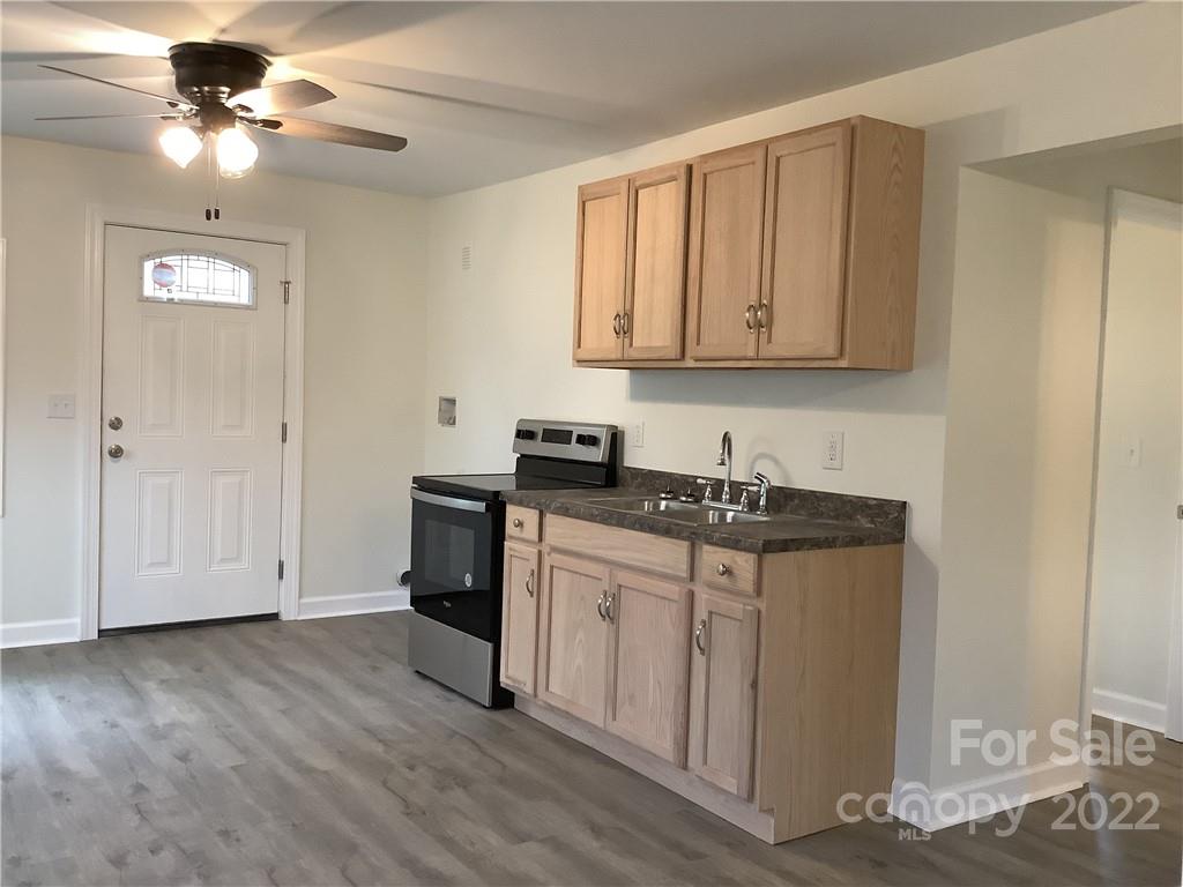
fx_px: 1059
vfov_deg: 45.4
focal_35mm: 31
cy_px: 444
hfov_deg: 58.4
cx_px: 592
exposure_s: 1/50
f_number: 2.4
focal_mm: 3.3
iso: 250
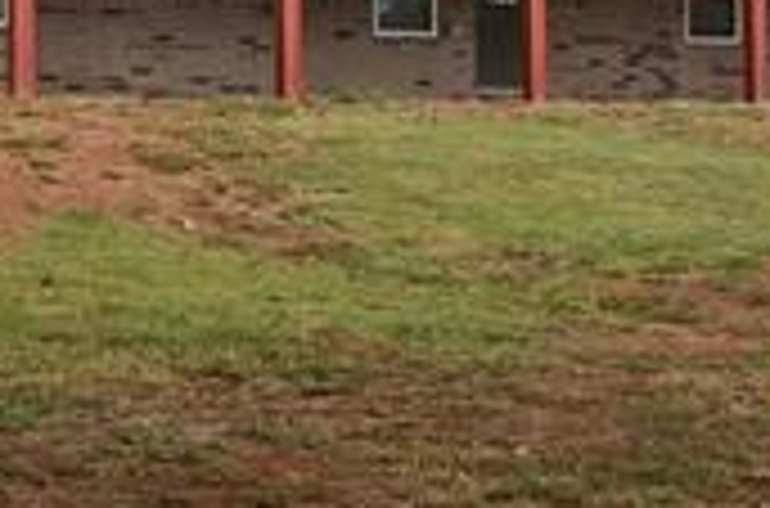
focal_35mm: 144
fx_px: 3071
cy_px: 171
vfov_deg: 9.5
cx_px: 615
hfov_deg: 14.2
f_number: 11
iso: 200
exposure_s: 1/160
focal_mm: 24
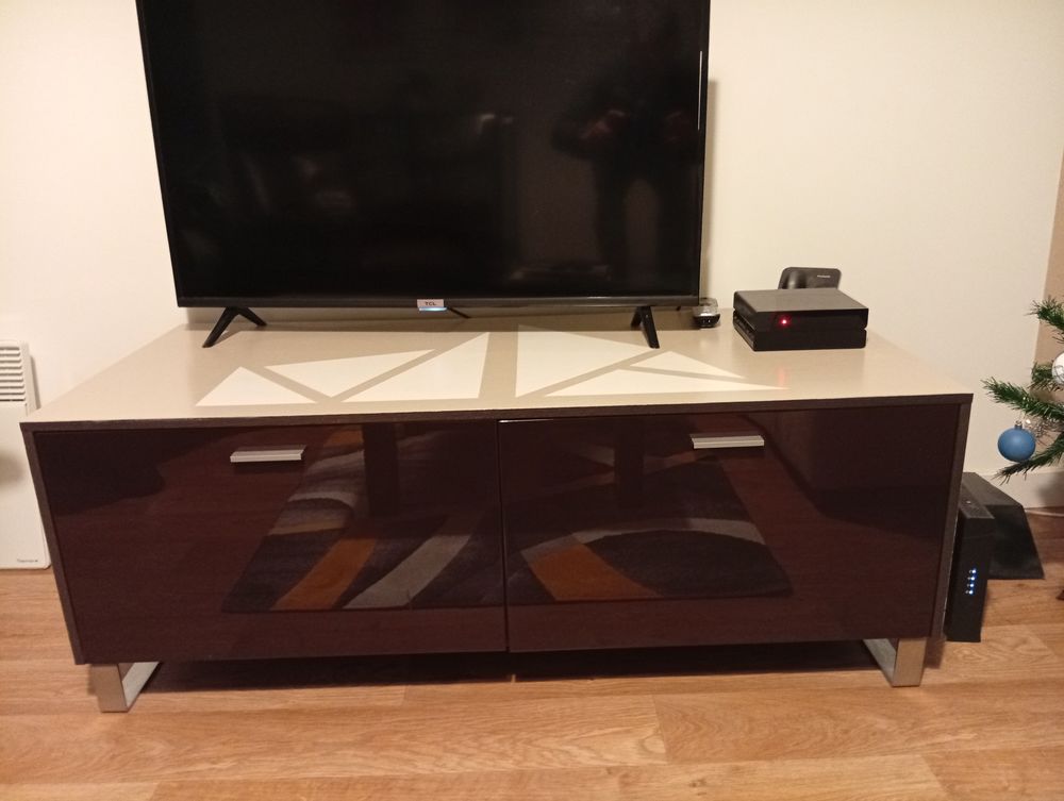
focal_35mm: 27
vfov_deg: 51.5
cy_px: 400
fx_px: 831
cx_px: 532
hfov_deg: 65.2
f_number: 1.8
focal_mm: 3.84
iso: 639
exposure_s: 1/20
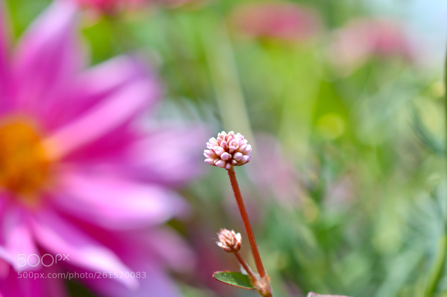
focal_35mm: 60
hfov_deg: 33.4
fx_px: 744
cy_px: 148
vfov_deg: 22.6
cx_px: 224
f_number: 3.2
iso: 100
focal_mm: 40
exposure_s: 1/1250
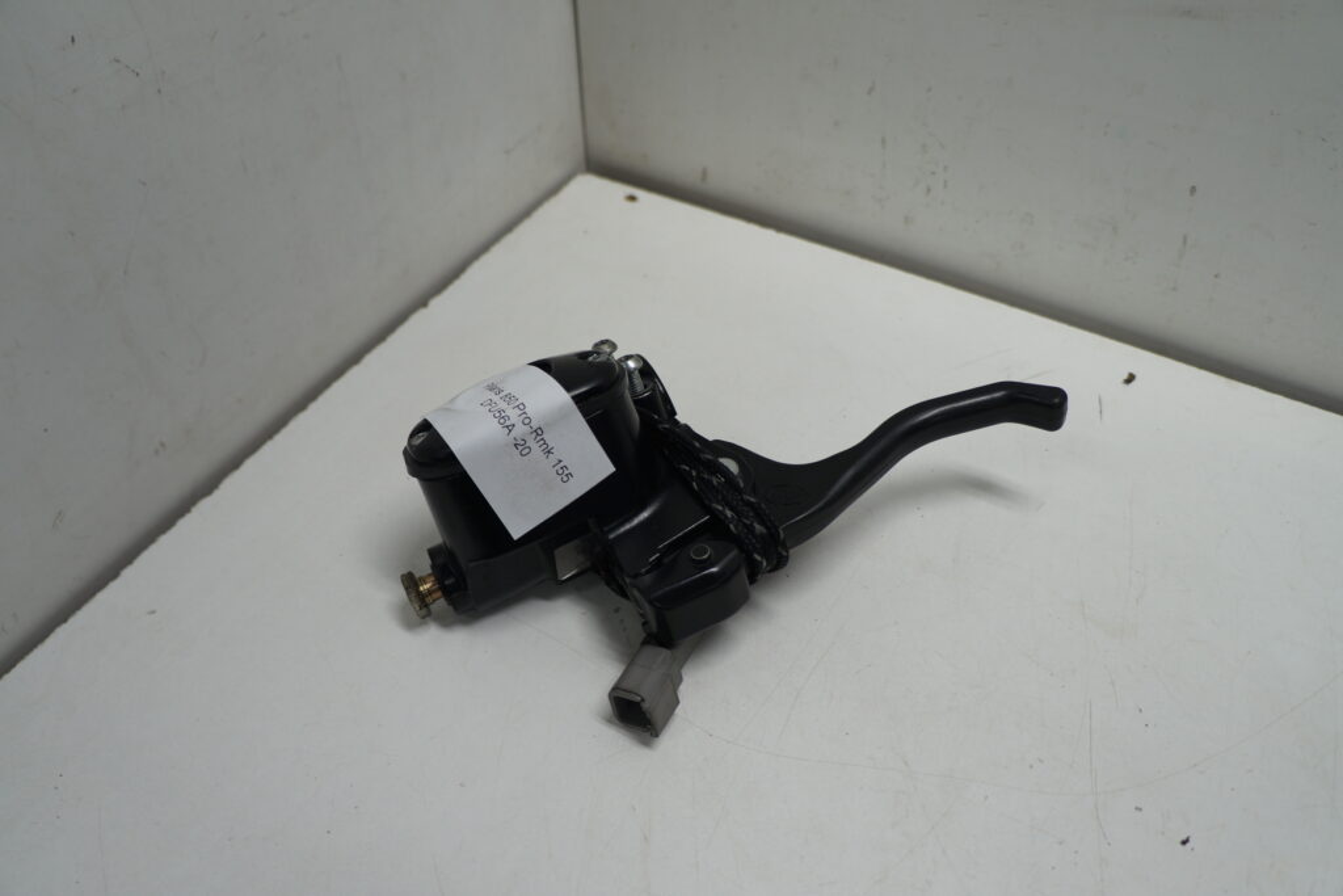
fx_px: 1063
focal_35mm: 28
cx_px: 672
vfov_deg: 45.7
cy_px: 448
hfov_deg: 64.5
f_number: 3.5
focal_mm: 19
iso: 100
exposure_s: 1/80
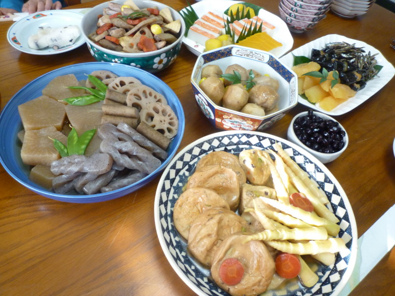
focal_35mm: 25
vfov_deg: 54.9
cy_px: 148
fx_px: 285
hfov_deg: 69.4
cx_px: 198
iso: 200
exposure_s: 1/30
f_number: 2.8
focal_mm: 4.4
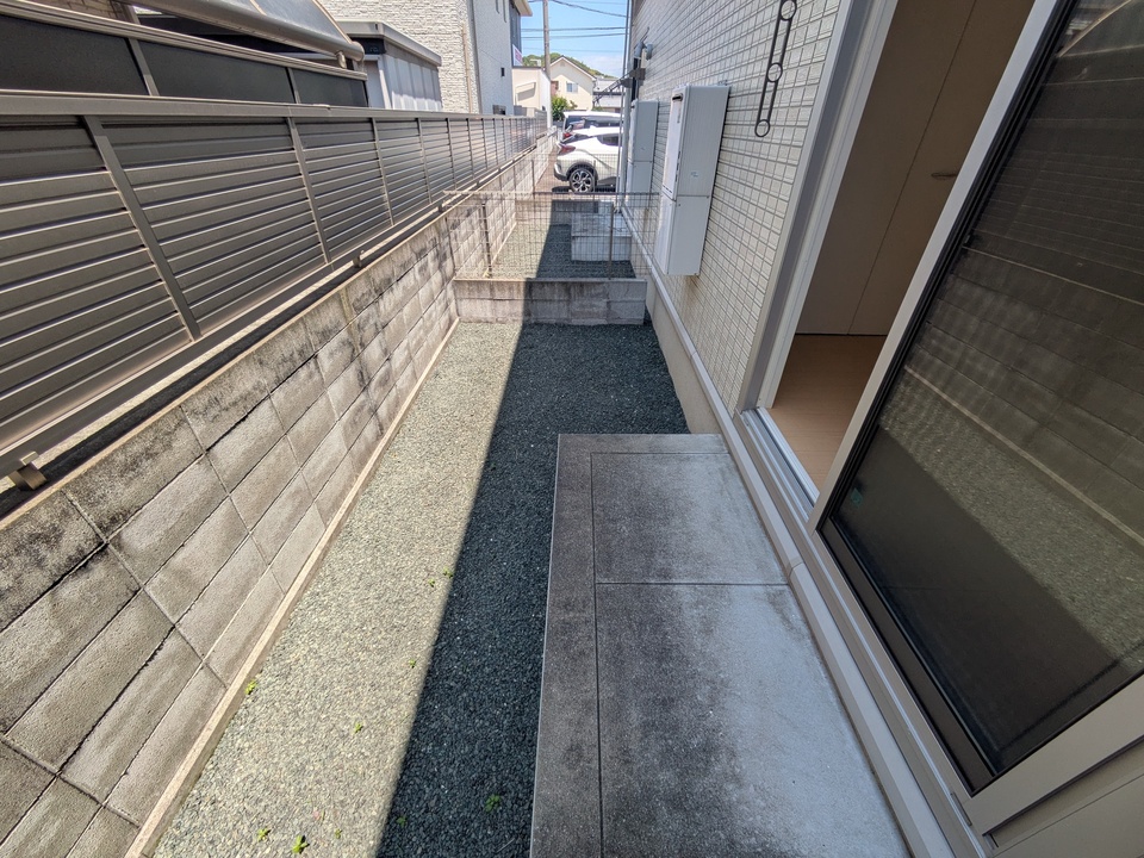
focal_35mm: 14
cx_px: 572
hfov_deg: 102.1
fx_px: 463
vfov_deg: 85.7
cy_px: 429
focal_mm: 1.83
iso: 46
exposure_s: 1/796
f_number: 2.2
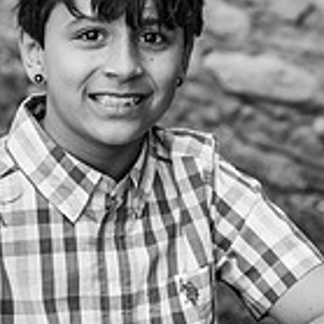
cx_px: -23
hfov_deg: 9.2
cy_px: 55
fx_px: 1991
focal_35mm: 188
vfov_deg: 9.3
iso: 320
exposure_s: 1/500
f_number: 3.5
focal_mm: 53
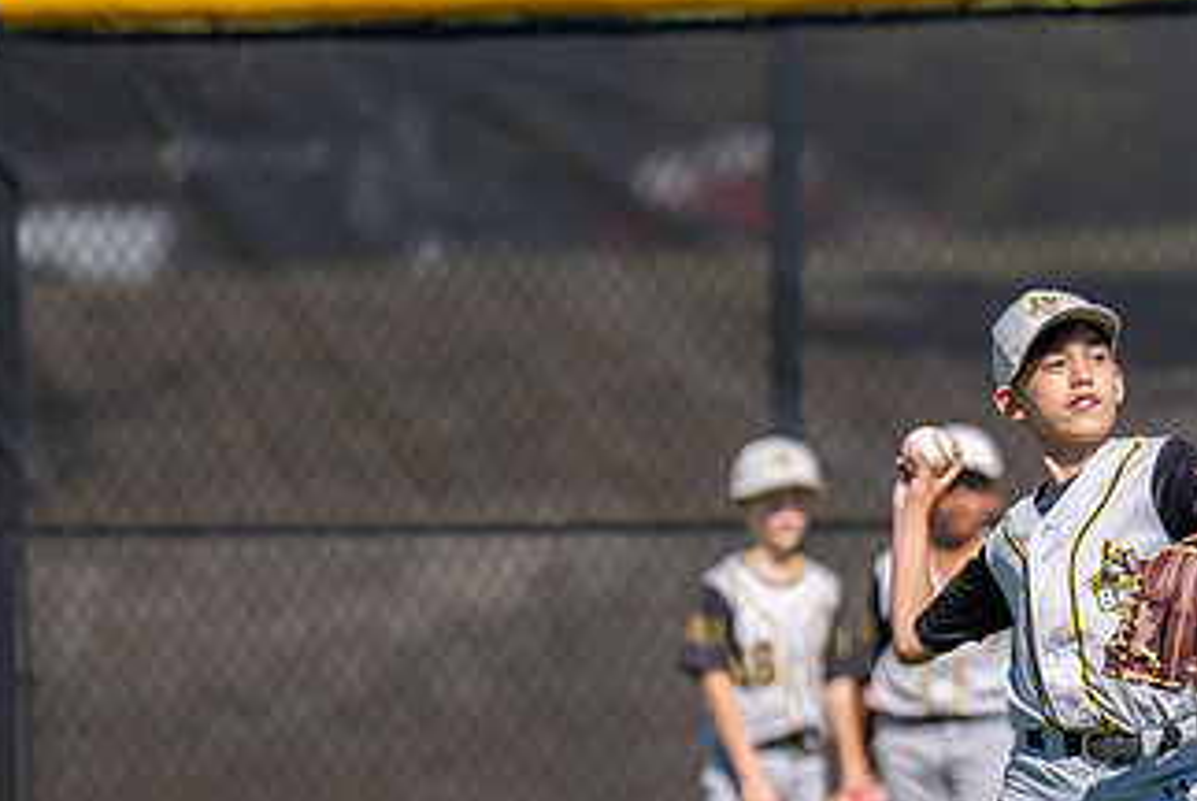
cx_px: 1157
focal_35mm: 544
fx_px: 18104
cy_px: 749
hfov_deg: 3.8
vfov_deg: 2.5
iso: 100
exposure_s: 1/2500
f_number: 2.8
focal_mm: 200
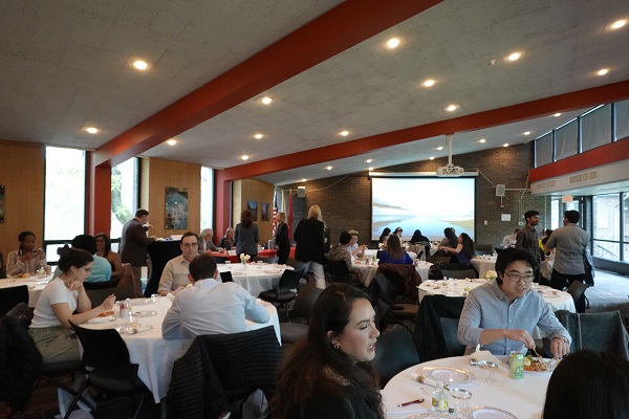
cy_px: 210
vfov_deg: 53.1
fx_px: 419
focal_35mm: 24
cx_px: 314
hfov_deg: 73.7
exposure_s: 1/100
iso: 2000
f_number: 2.8
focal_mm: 9
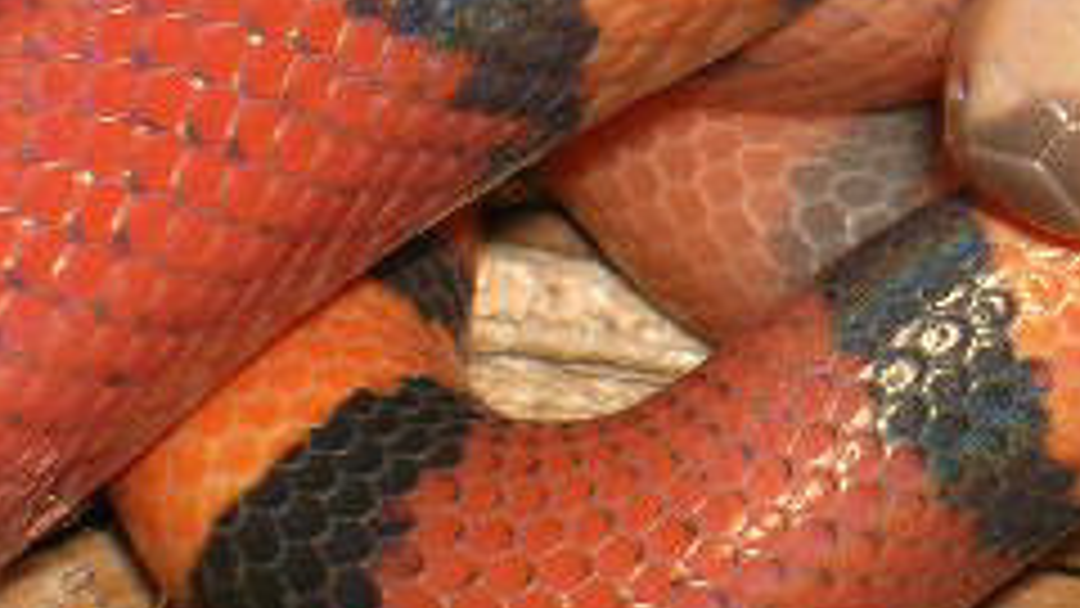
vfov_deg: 4.6
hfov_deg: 8.1
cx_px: 1318
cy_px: 135
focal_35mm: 262
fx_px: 7503
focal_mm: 15
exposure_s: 1/60.1
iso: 50
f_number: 7.6
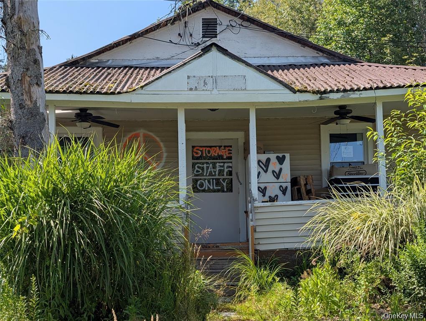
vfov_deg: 29.7
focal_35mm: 49
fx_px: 604
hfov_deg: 38.9
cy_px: 160
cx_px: 213
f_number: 1.68
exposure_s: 1/839
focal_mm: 6.9
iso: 21
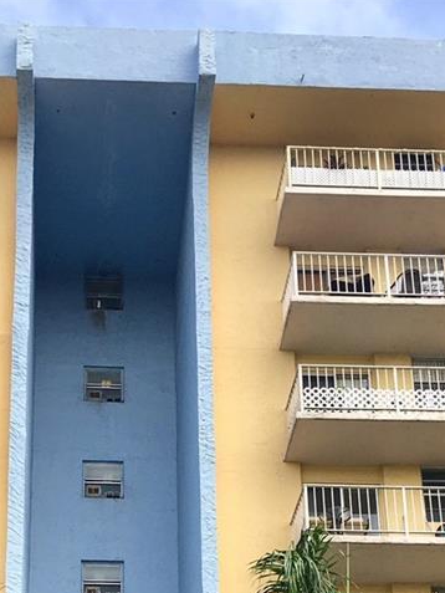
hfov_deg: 20.0
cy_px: 741
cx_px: 100
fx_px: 1251
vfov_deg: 23.9
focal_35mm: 73
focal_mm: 4.15
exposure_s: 1/754
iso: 25
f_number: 2.2
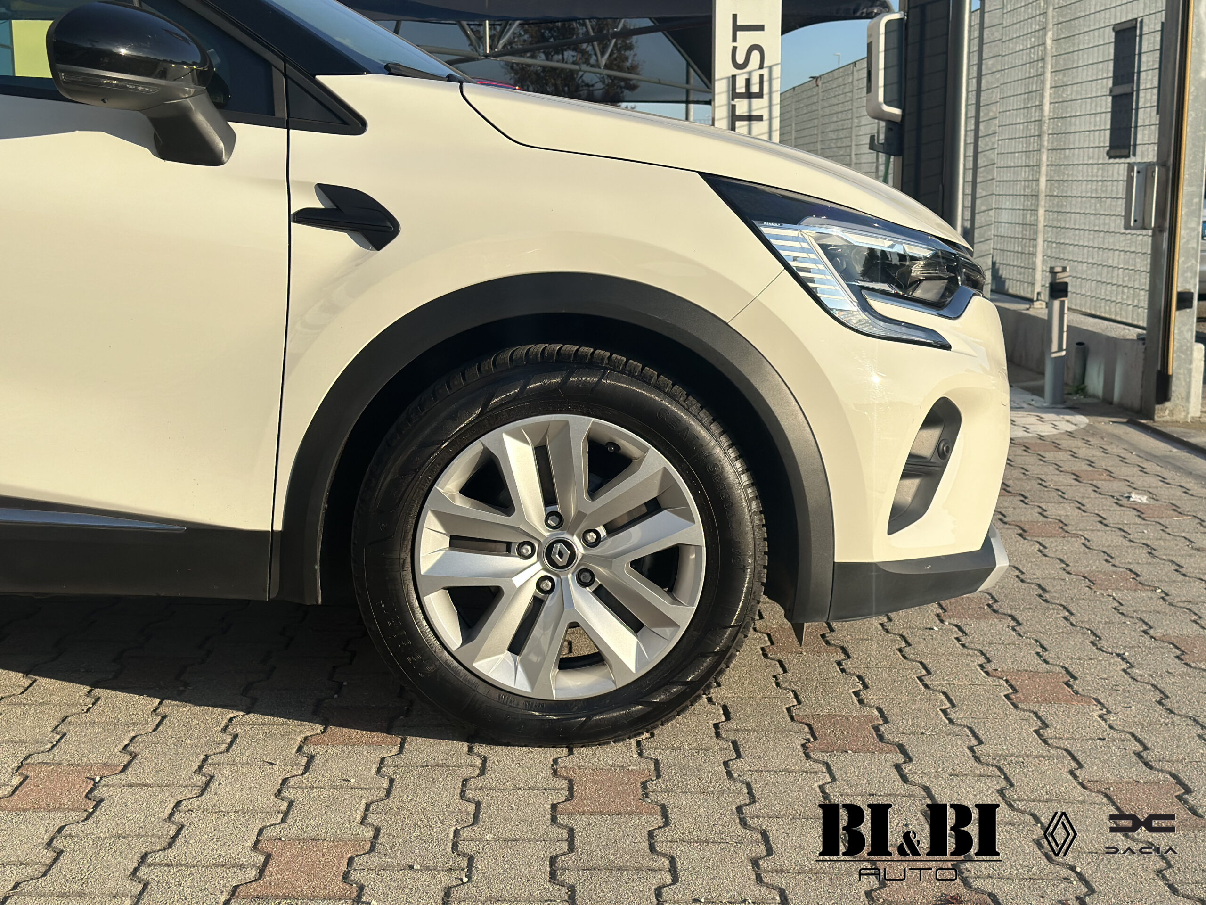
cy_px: 452
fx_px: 1672
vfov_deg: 30.3
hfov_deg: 39.7
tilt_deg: -9.1
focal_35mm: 48
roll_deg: +1.0
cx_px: 603
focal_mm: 6.86
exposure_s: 1/5556
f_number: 1.78
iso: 100
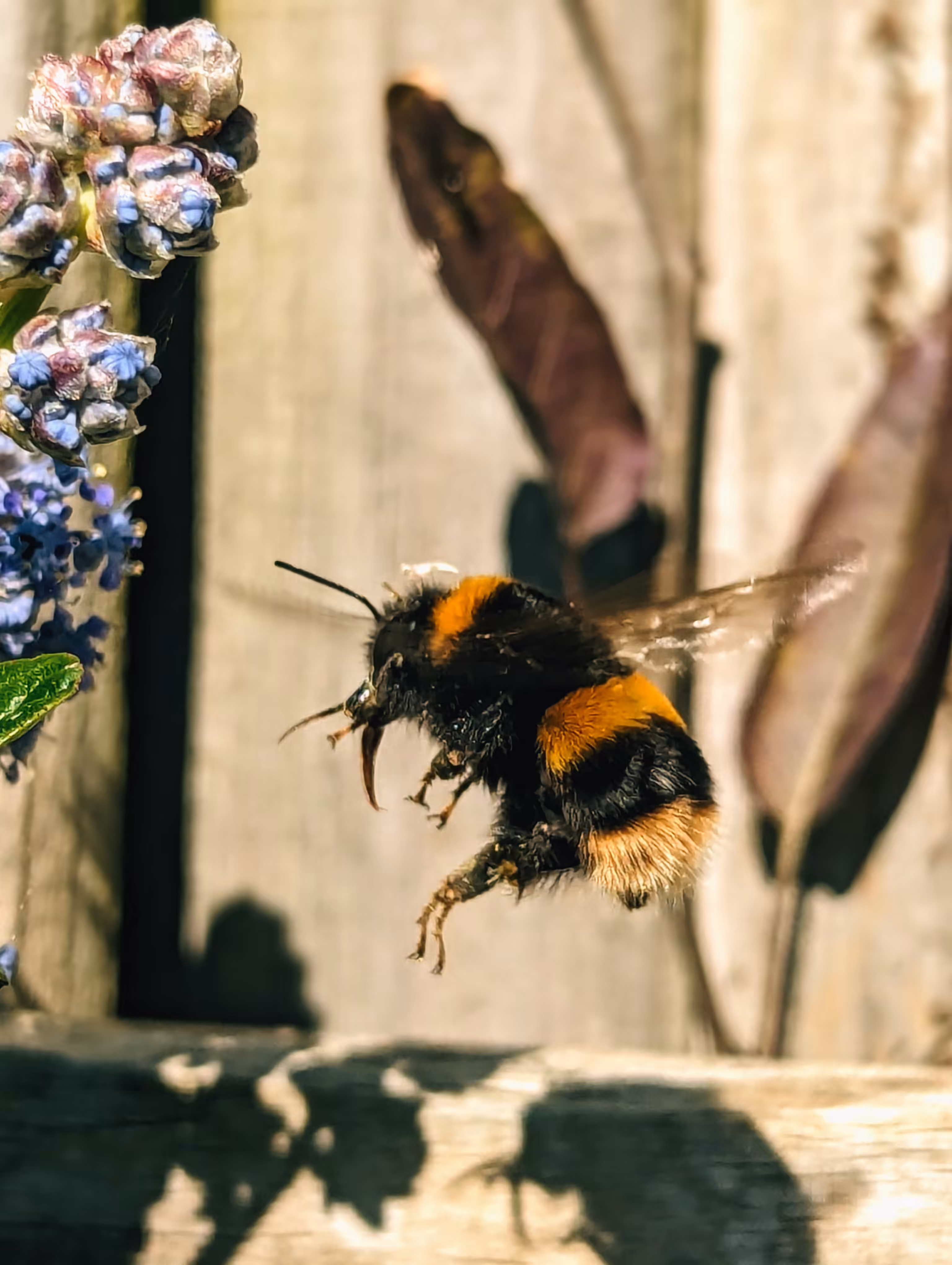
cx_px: 476
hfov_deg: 56.9
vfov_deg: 71.5
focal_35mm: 24
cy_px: 632
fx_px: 878
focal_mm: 6.81
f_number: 1.9
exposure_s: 1/1100
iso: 42
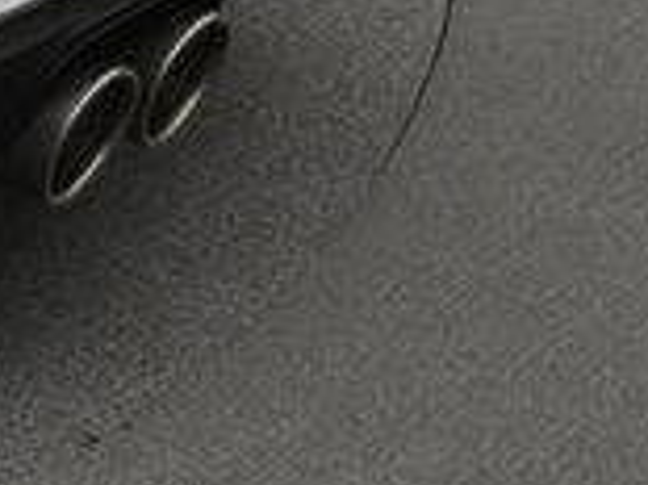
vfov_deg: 6.2
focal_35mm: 232
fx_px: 4331
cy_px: -523
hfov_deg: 8.0
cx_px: -834
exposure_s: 1/50
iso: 500
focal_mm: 32.5
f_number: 5
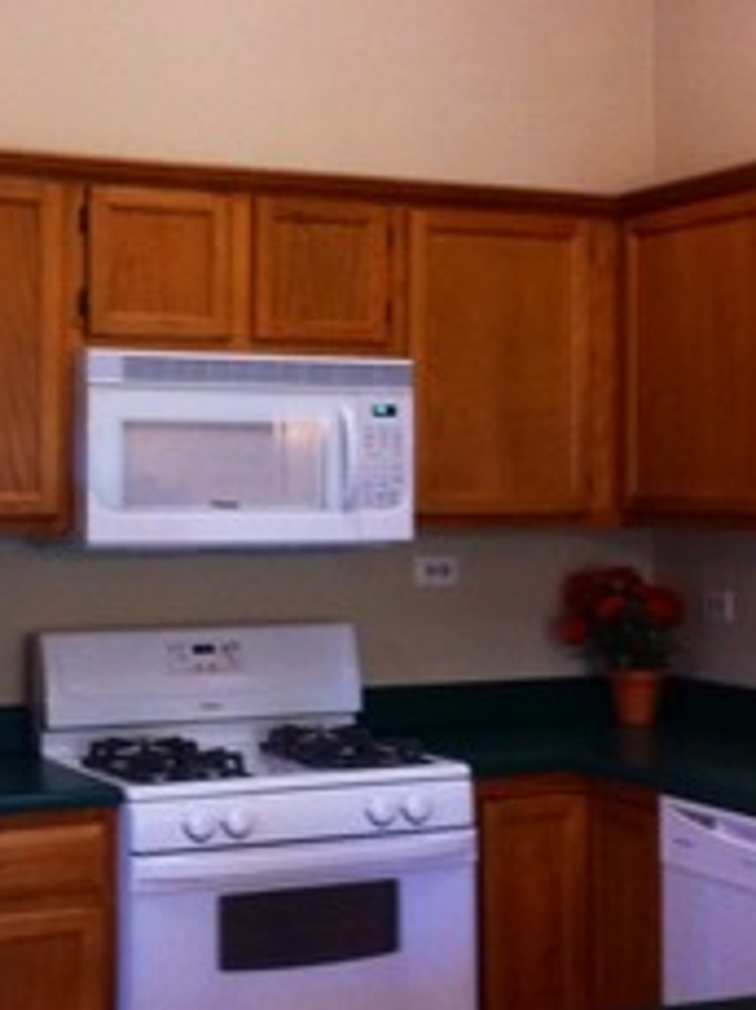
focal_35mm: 73
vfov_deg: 26.7
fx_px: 2130
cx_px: 319
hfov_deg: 20.1
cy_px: 457
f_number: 2.8
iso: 250
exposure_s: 1/17
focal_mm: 3.85
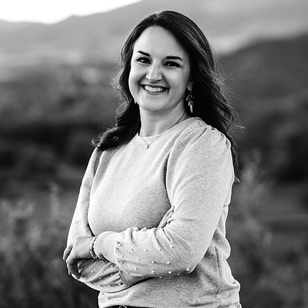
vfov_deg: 9.9
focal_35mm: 176
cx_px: 104
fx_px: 1772
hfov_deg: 9.9
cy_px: 154
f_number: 4
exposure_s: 1/160
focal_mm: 137
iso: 500
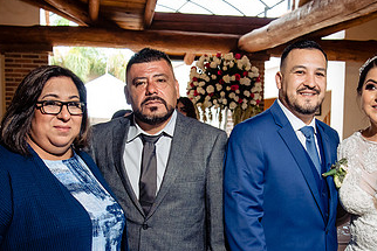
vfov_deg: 21.4
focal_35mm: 63
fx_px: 660
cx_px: 212
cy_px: 182
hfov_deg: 31.8
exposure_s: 1/125
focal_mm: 35
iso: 2000
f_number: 7.1
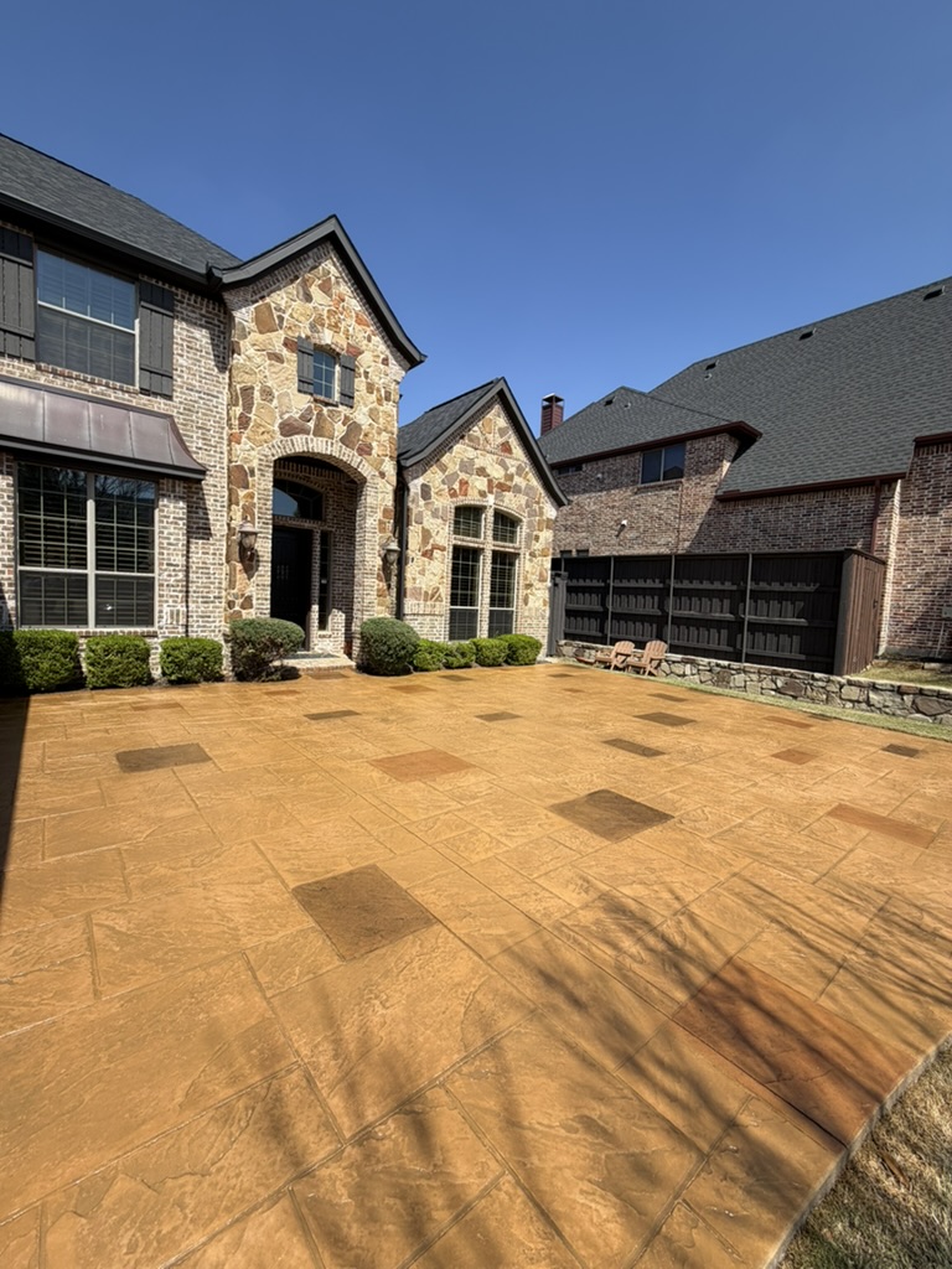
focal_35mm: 14
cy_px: 634
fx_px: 513
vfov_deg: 102.1
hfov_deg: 85.7
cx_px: 476
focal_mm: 2.22
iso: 20
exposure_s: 1/779
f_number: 2.2
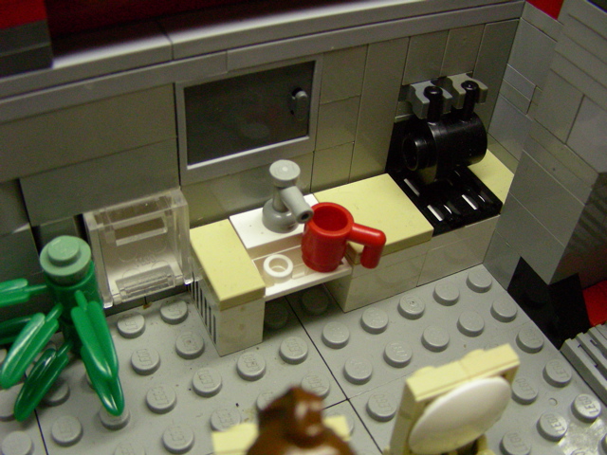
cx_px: 304
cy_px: 228
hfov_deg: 49.0
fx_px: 666
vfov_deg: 37.7
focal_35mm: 38
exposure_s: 1/140
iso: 400
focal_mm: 6.3
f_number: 3.5
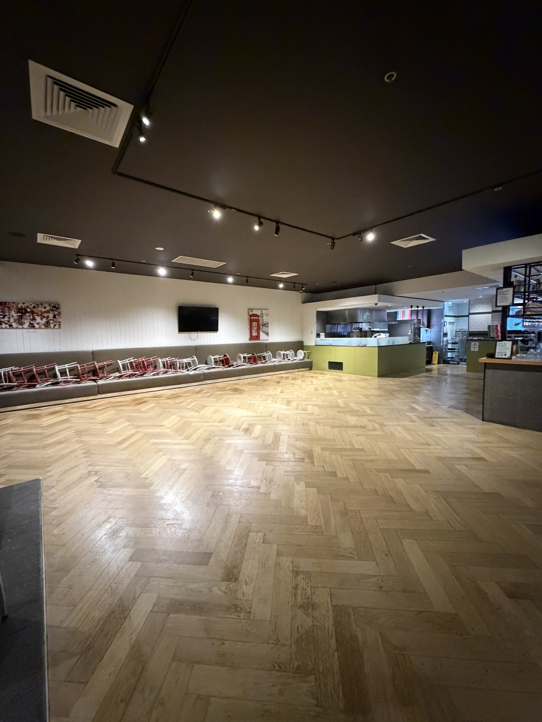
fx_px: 292
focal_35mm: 14
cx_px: 271
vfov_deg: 102.1
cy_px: 361
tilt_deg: -4.5
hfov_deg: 85.7
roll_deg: +1.0
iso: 1250
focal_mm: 2.22
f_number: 2.2
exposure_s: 1/50
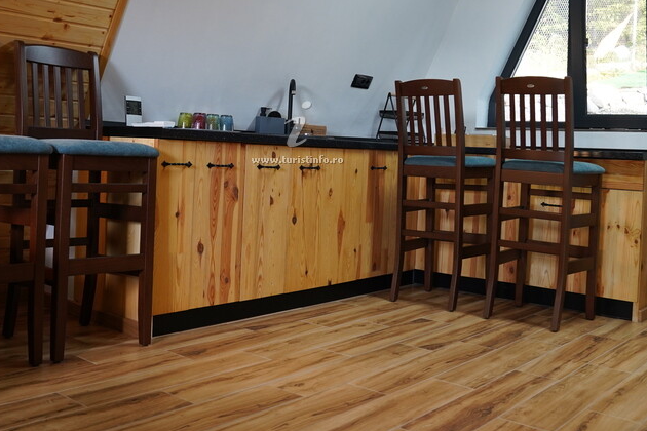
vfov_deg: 33.8
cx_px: 301
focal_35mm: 39
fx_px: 701
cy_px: 135
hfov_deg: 49.5
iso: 1250
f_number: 4
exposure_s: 1/160
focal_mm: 24
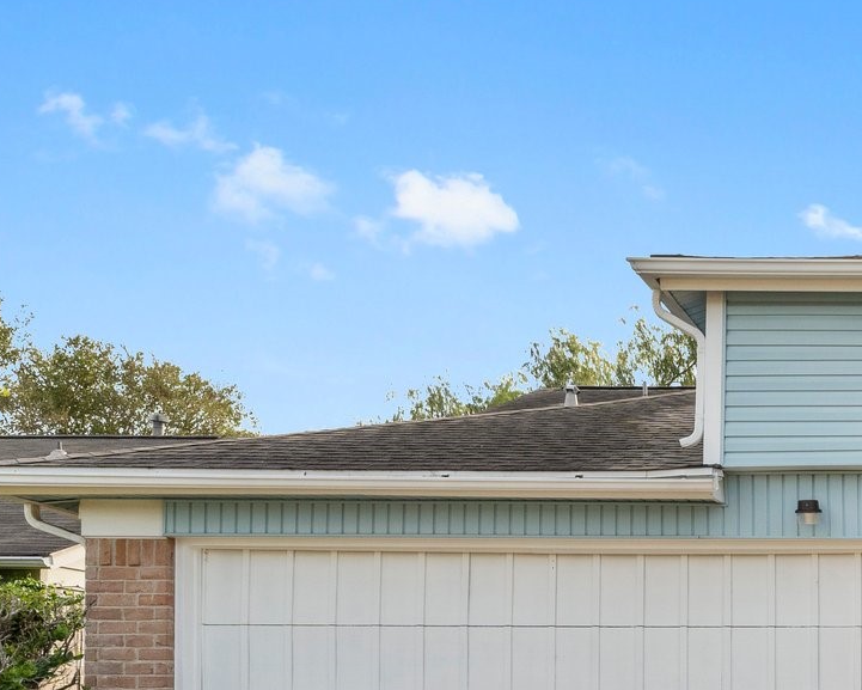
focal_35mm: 48
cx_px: 1034
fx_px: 1225
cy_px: 704
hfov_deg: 32.2
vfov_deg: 29.2
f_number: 11
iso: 640
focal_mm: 18
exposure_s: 1/400
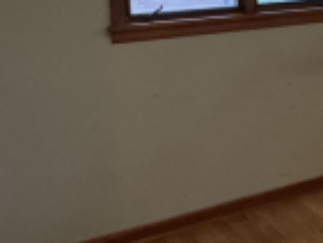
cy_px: 5
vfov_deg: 21.6
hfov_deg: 24.3
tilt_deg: -4.9
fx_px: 616
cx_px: 457
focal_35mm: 66
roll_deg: +1.0
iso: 800
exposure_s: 1/60
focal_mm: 2.22
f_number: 2.2
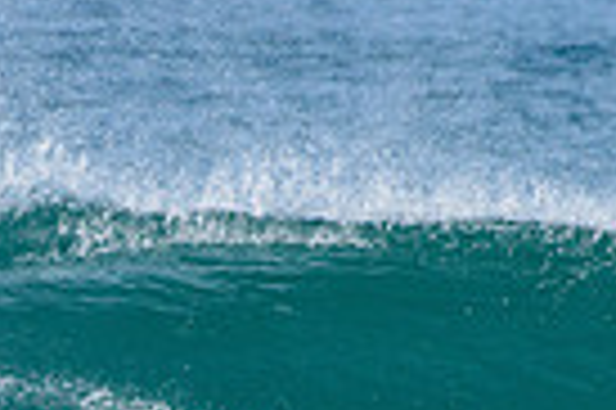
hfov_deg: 1.0
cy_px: 516
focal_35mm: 2117
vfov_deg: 0.6
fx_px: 36181
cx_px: 166
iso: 250
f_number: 6.3
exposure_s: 1/2500
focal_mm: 500
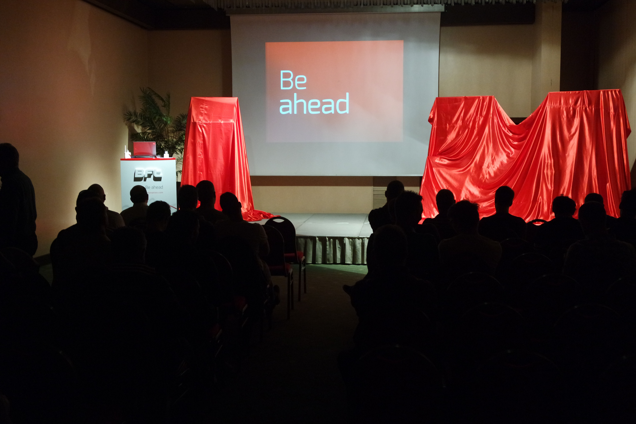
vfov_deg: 31.2
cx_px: 318
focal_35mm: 43
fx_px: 760
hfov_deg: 45.4
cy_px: 212
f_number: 4
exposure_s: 1/50
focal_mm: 28
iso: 3200
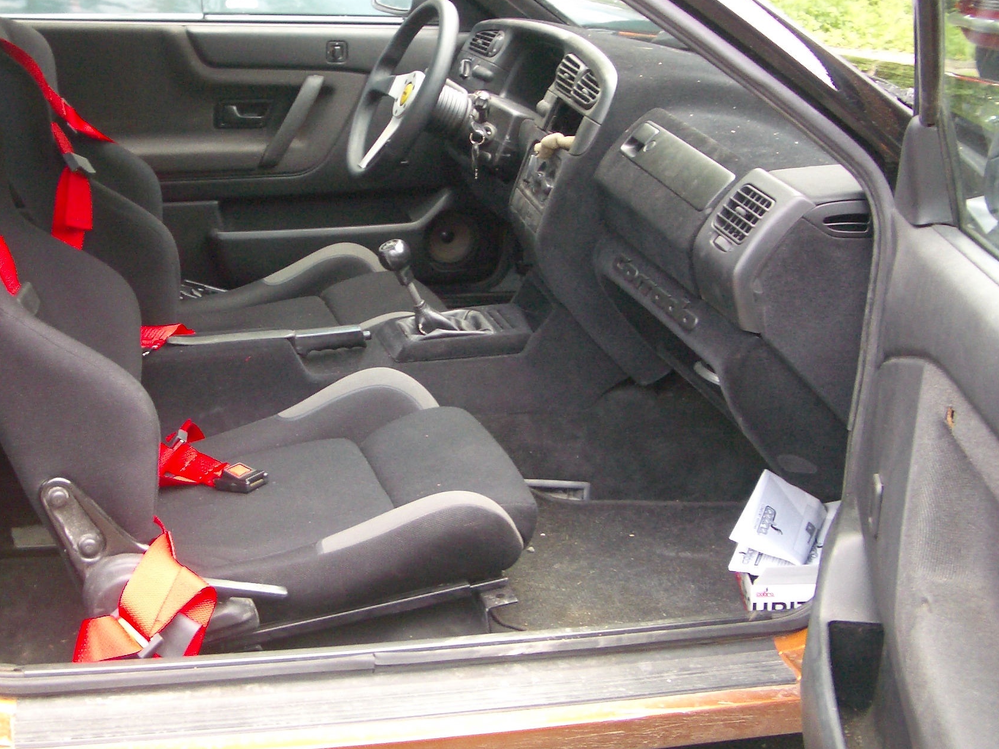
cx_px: 378
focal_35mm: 48
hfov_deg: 39.4
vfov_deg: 30.2
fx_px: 1385
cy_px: 316
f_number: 2.6
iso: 100
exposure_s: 1/25
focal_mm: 5.8
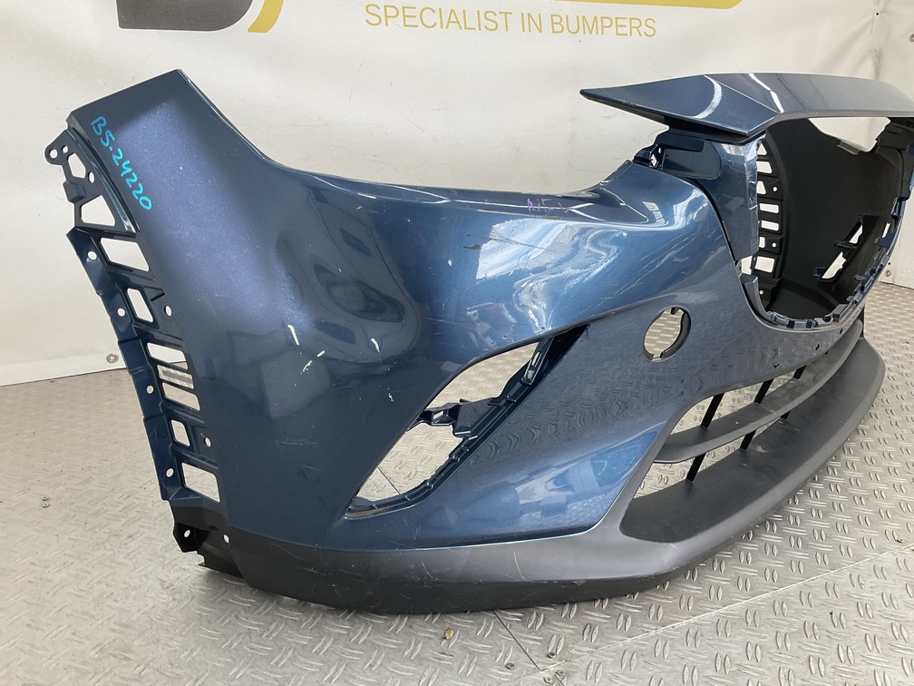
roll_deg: -1.4
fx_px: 766
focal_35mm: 29
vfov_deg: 48.2
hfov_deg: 61.7
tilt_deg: -19.2
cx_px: 457
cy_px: 343
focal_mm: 3
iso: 25
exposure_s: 1/120
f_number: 1.8
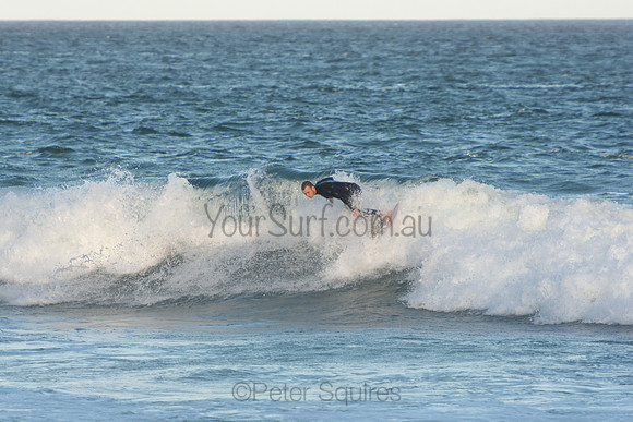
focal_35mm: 489
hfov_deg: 4.2
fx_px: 8595
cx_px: 316
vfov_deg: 2.8
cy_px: 211
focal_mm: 320
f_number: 5.6
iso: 320
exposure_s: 1/800
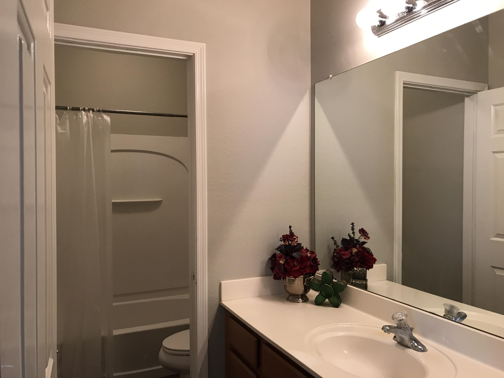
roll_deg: +0.2
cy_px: 189
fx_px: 408
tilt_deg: -1.1
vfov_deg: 49.7
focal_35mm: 28
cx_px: 252
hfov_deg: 63.4
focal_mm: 3.99
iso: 40
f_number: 1.8
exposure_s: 1/15
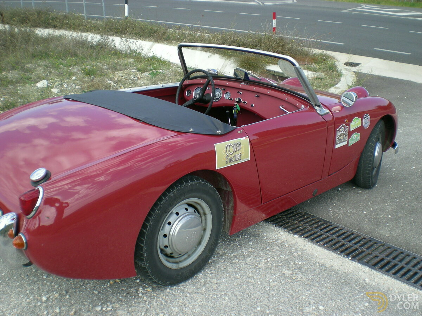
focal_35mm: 38
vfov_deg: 37.7
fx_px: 463
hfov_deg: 49.0
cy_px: 158
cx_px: 211
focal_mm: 6.3
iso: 50
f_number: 4.6
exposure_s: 1/147
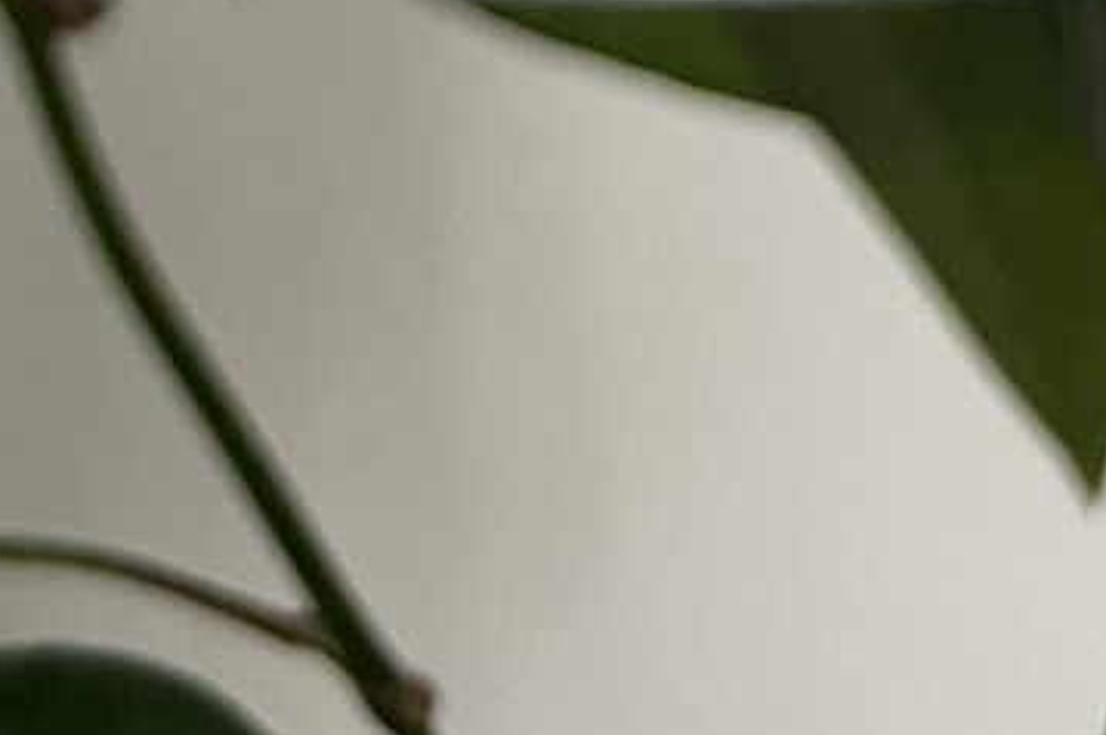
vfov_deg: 9.0
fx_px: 3714
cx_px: -420
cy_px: -1519
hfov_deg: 15.9
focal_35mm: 121
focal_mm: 5.7
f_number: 1.5
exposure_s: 1/81
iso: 125
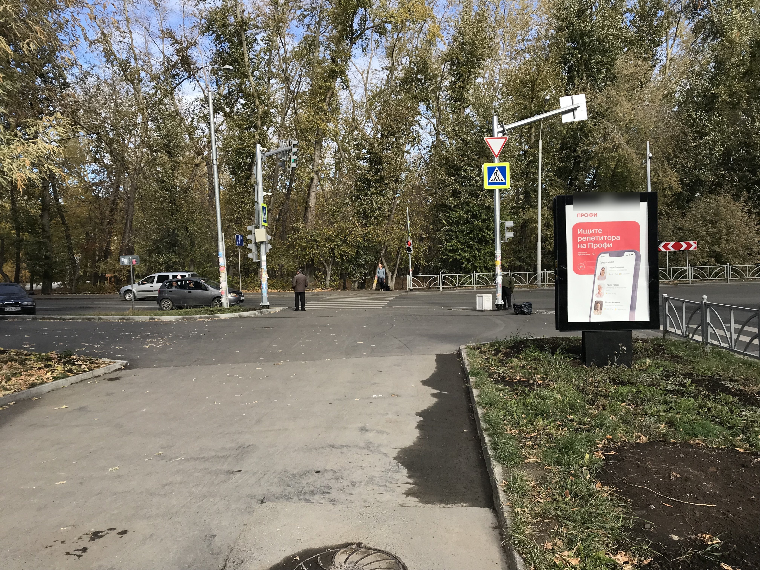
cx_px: 380
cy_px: 285
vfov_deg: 49.7
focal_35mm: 28
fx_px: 615
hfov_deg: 63.4
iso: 20
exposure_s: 1/1088
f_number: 1.8
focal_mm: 3.99
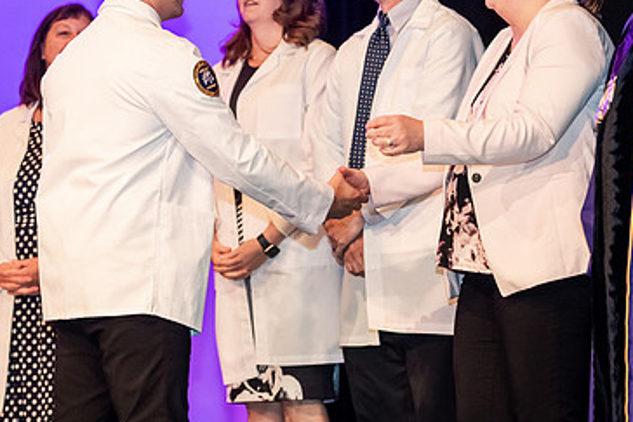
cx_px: 287
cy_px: 91
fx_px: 2410
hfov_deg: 15.0
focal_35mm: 137
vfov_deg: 10.0
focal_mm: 86
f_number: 3.5
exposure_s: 1/200
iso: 3200
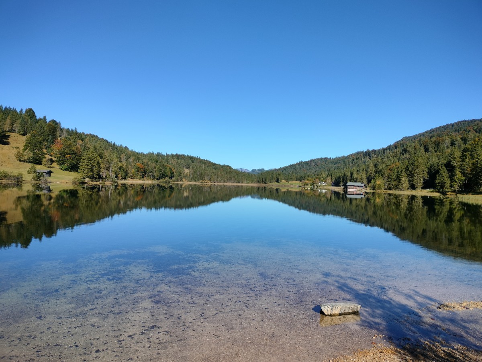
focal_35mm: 27
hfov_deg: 65.3
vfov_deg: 51.4
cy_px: 181
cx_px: 241
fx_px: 376
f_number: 1.7
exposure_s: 1/1227
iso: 50
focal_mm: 4.71
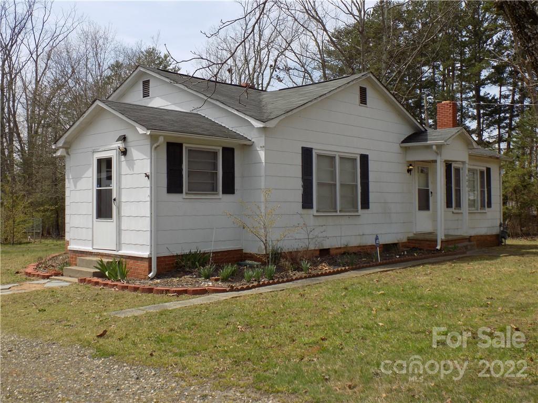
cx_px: 269
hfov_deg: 50.1
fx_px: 575
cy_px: 202
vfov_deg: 38.7
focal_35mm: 37
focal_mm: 6.6
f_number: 3.5
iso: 80
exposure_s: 1/800
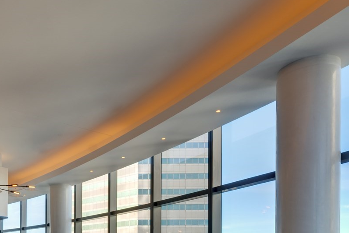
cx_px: 68
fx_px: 349
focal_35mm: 36
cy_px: 266
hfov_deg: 49.9
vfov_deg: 31.9
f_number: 16
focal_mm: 14
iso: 200
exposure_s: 1/15
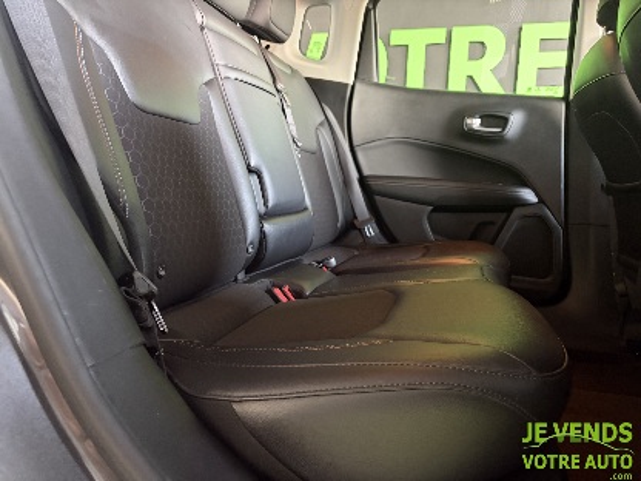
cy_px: 240
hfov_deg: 67.3
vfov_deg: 53.1
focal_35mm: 26
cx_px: 320
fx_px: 481
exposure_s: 1/30
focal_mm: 5.96
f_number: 1.6
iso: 640
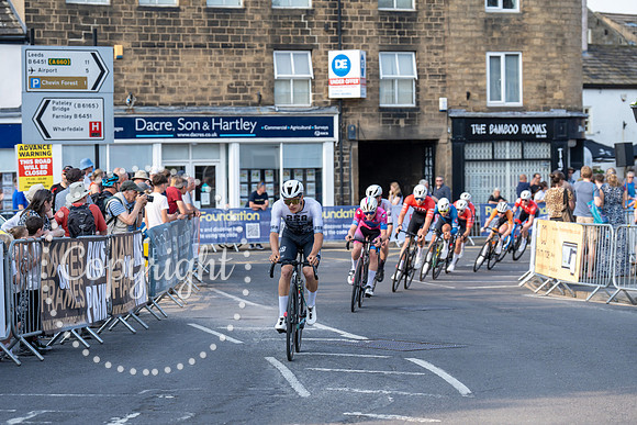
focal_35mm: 108
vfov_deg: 12.7
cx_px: 318
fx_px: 1911
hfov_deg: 18.9
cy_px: 212
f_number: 4
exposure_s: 1/1000
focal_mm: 108
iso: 160
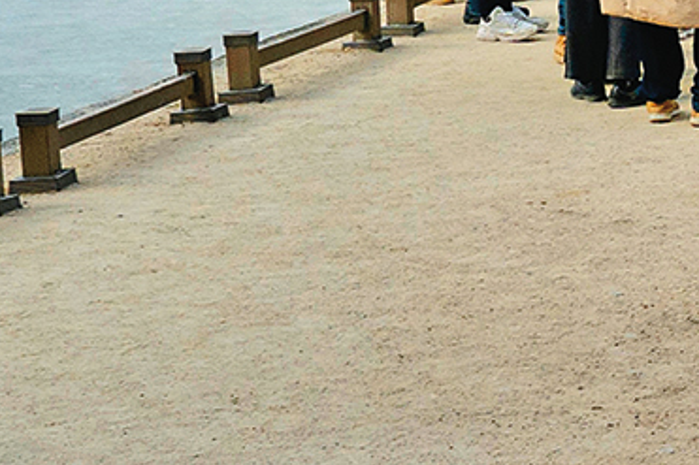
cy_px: -240
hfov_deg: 9.7
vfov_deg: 7.5
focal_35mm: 180
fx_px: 3493
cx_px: 1812
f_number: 4.5
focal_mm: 29
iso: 400
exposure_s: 1/250
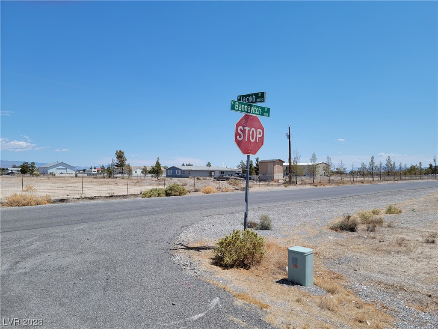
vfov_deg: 56.8
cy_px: 164
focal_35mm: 24
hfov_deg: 71.6
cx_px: 219
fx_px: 304
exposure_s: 1/1314
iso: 16
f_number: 1.8
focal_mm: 6.7
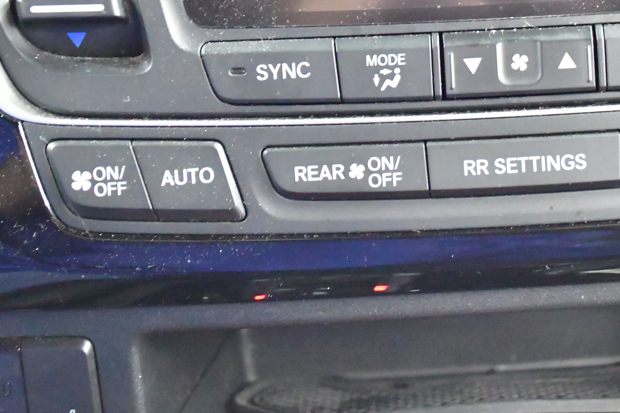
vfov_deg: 15.1
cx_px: 483
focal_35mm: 90
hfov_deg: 22.4
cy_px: 77
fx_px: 1550
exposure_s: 1/40
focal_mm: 36
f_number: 5
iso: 20000
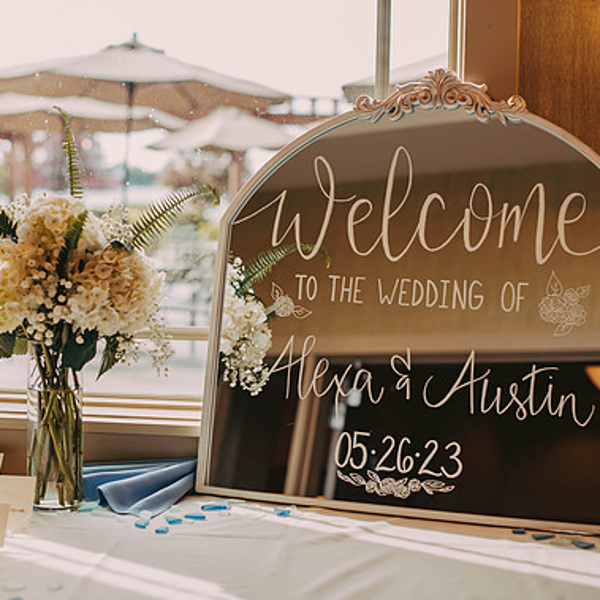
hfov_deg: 26.5
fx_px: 1275
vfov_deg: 26.5
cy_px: 303
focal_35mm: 65
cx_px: 291
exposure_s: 1/320
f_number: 2.2
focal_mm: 50
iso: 200
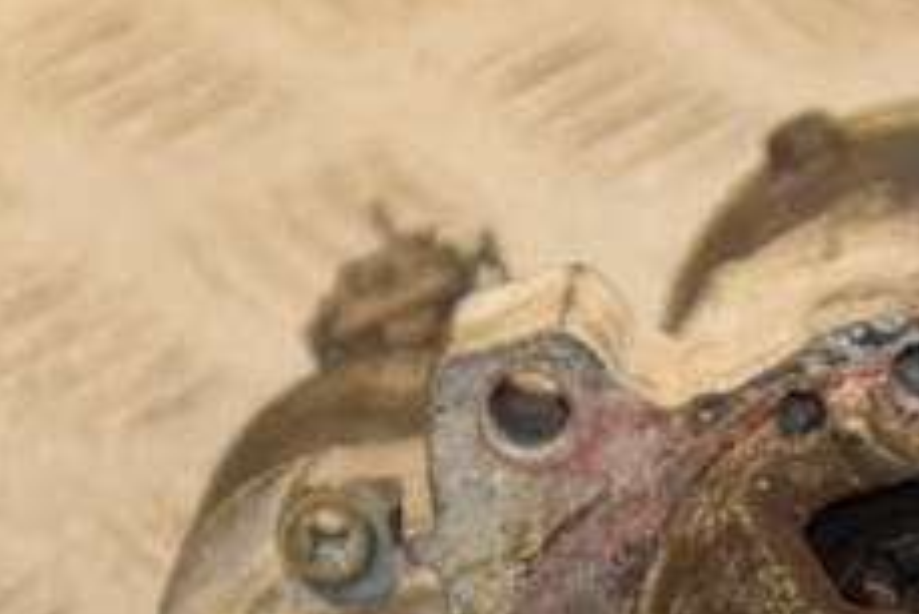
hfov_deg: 5.8
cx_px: 971
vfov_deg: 3.9
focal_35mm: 353
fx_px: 9017
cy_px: 658
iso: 800
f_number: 5.6
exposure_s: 1/160
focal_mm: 90
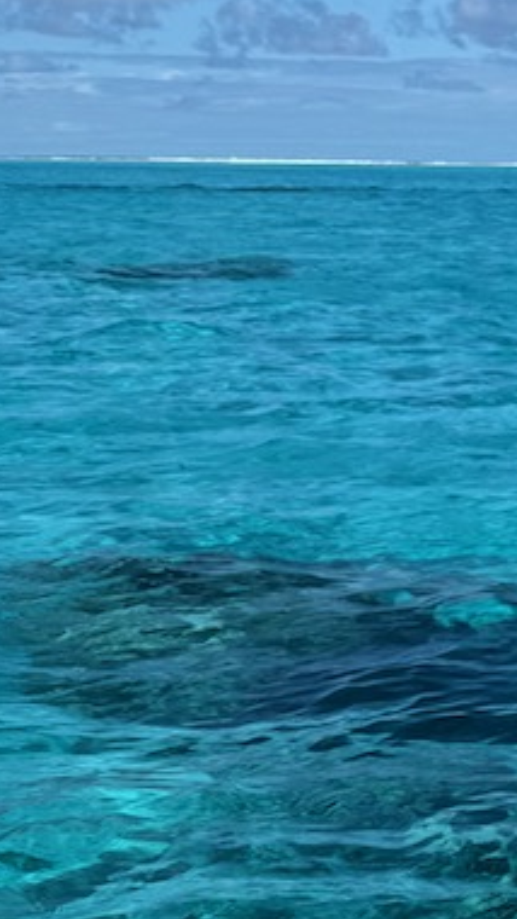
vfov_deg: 21.6
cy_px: 1231
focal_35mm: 88
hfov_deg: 13.3
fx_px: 2143
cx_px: 681
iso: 80
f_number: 1.78
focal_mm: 6.76
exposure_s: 1/5714
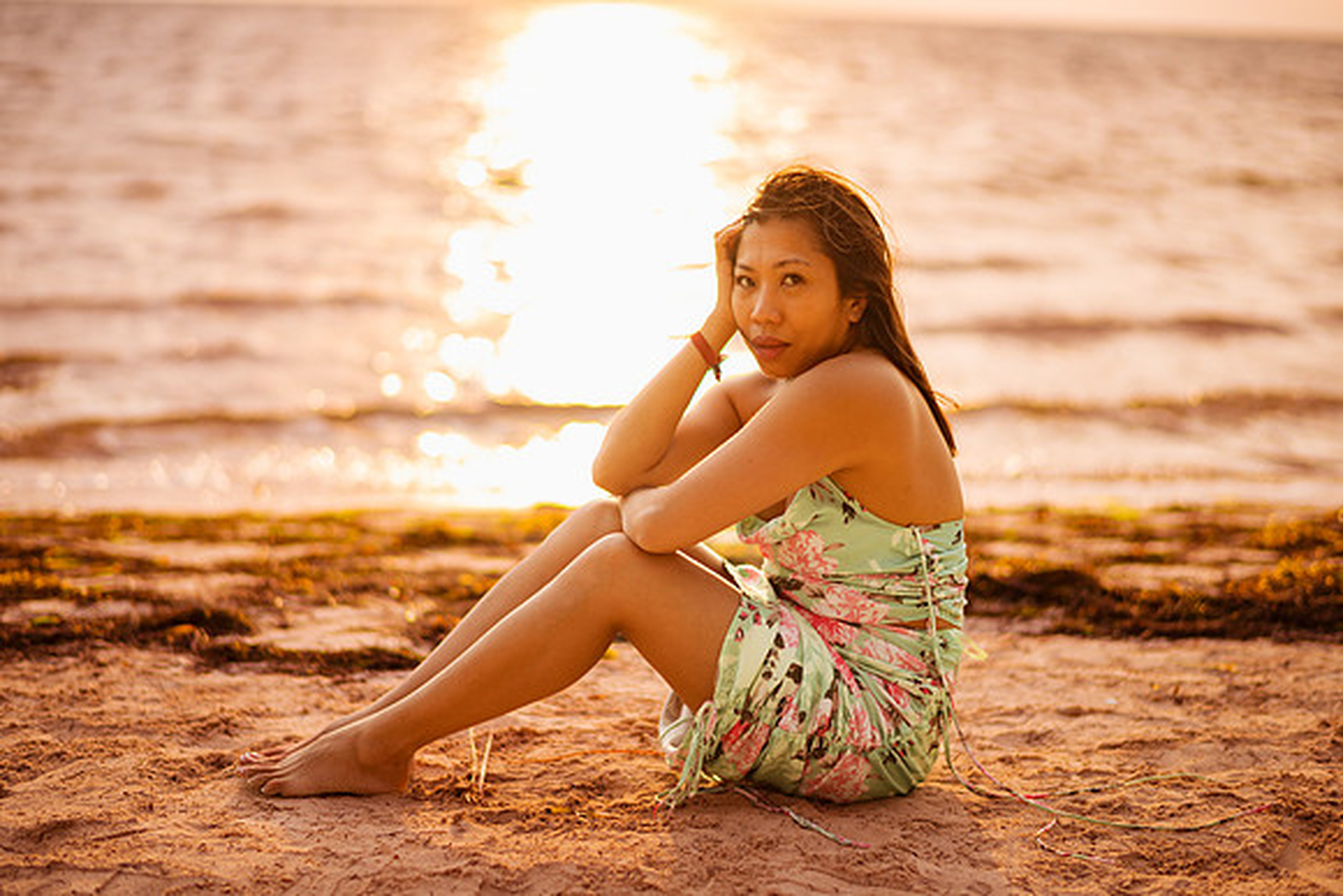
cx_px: 672
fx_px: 2164
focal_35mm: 58
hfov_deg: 34.5
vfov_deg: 23.4
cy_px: 448
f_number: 1.4
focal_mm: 58
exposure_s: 1/2500
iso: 50
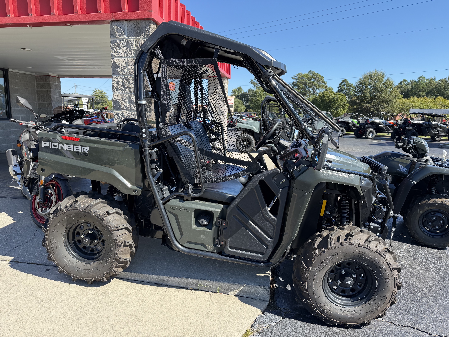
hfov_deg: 71.6
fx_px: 311
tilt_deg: -9.6
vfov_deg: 56.8
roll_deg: -0.9
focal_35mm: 24
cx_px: 224
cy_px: 168
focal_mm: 6.76
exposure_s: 1/1770
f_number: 1.78
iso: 100
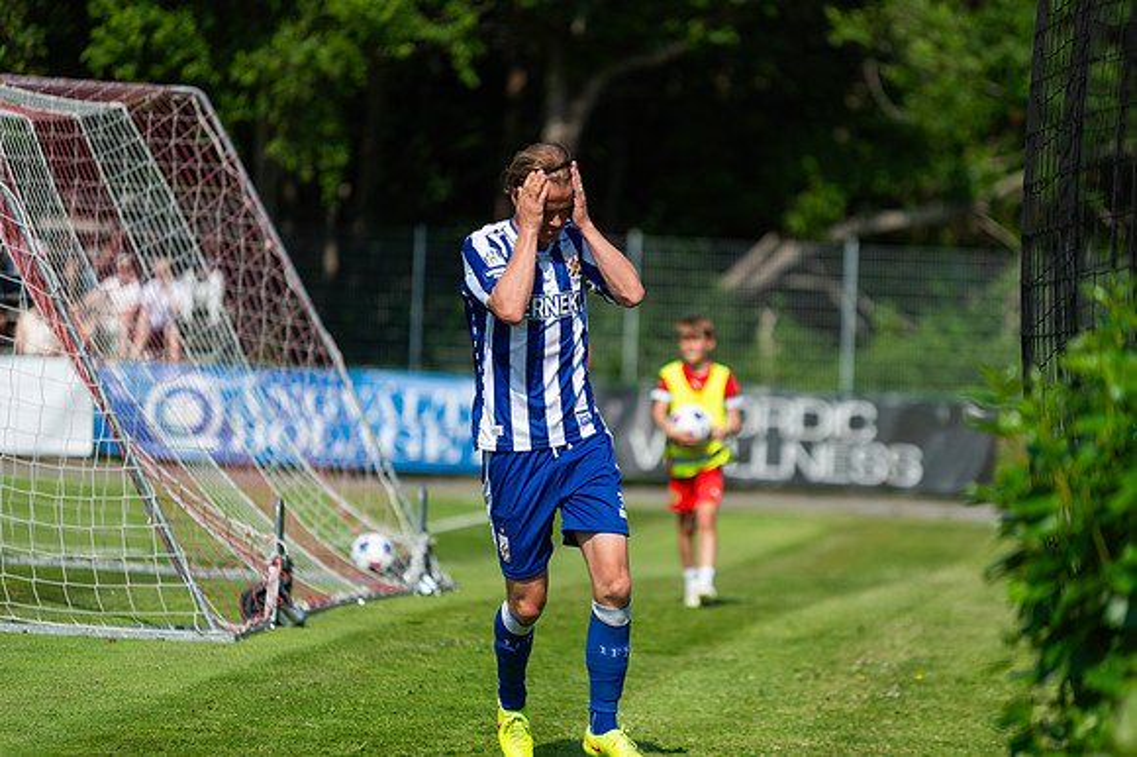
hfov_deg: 10.1
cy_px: 378
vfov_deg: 6.8
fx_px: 6412
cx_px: 568
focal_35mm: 203
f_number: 3.2
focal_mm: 200
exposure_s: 1/2000
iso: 100
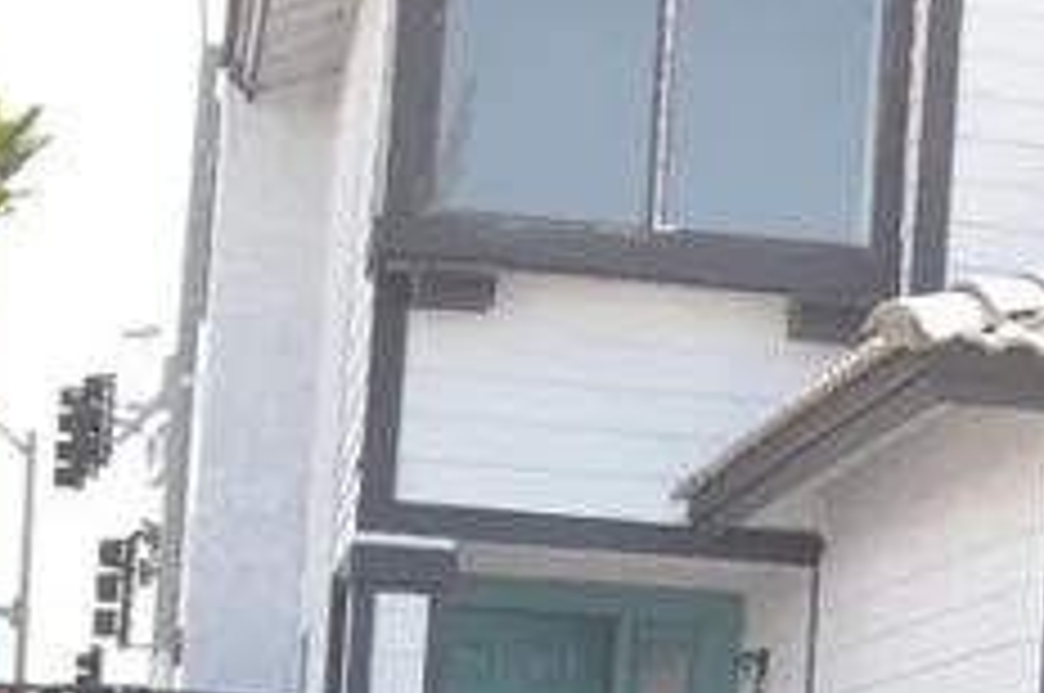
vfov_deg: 11.4
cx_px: 1521
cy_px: 549
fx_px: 3446
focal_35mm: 119
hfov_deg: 15.9
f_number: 7.1
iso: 200
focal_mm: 18
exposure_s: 1/200
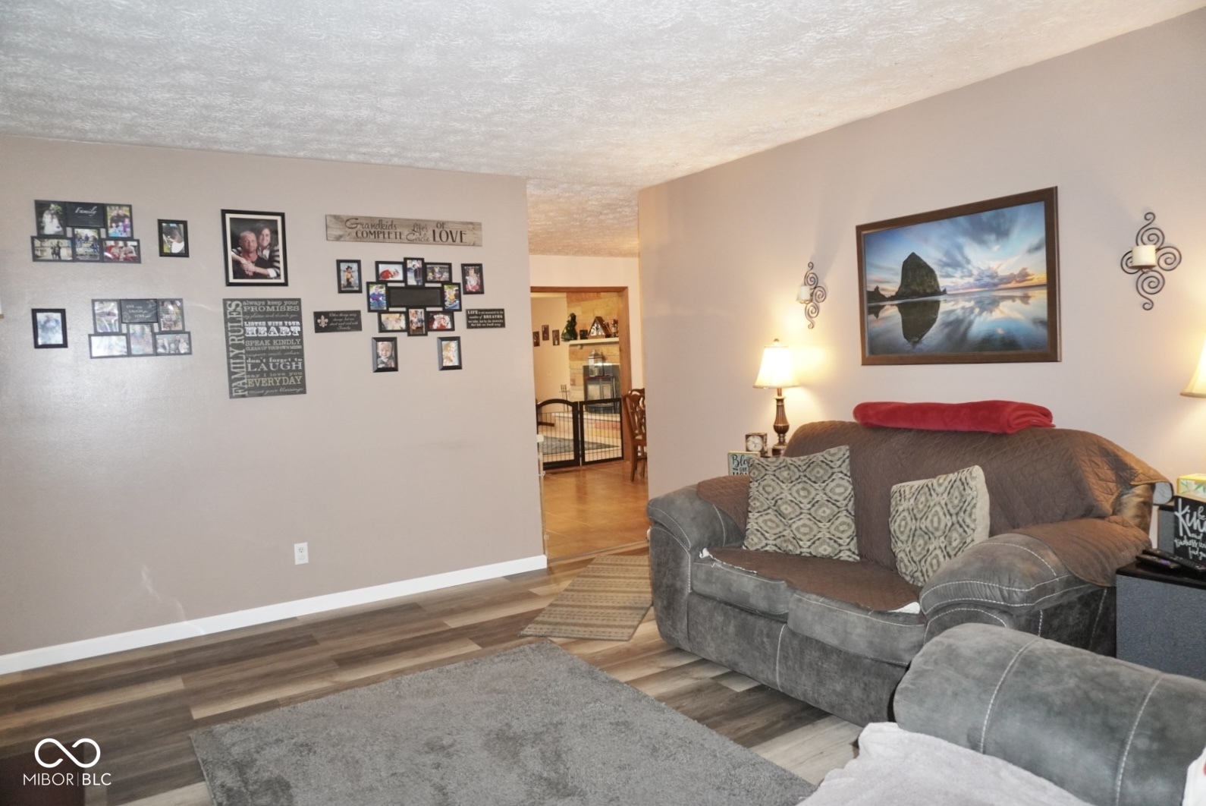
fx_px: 804
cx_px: 603
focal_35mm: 24
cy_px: 403
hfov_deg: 73.7
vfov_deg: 53.2
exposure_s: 1/60
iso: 1600
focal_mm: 16
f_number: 3.5
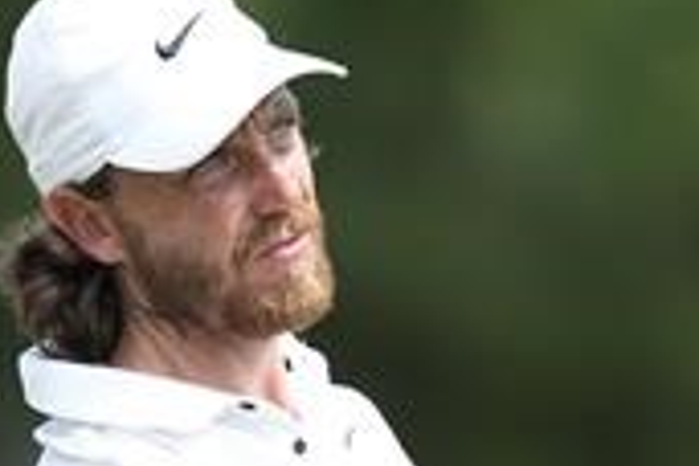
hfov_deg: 0.9
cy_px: 206
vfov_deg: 0.6
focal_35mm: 2276
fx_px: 44189
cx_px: 863
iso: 1000
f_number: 4
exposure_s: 1/2000
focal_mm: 600
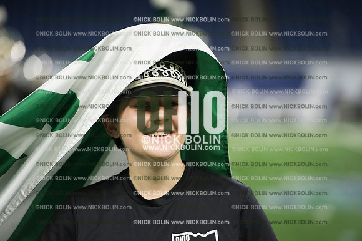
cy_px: 120
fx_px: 2010
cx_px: 181
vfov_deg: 6.9
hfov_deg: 10.3
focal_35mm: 200
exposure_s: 1/1250
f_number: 3.5
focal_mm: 200
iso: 2500
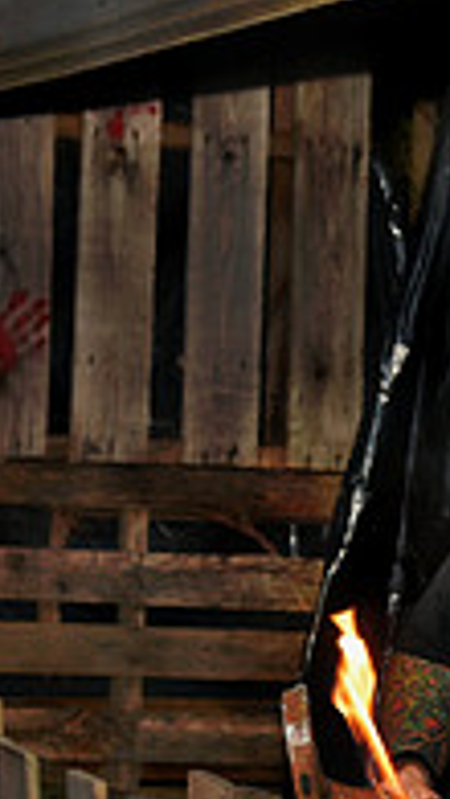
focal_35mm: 156
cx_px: 393
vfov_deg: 13.7
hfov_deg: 7.8
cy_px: 617
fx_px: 3302
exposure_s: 1/60
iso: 400
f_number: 5.6
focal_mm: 50
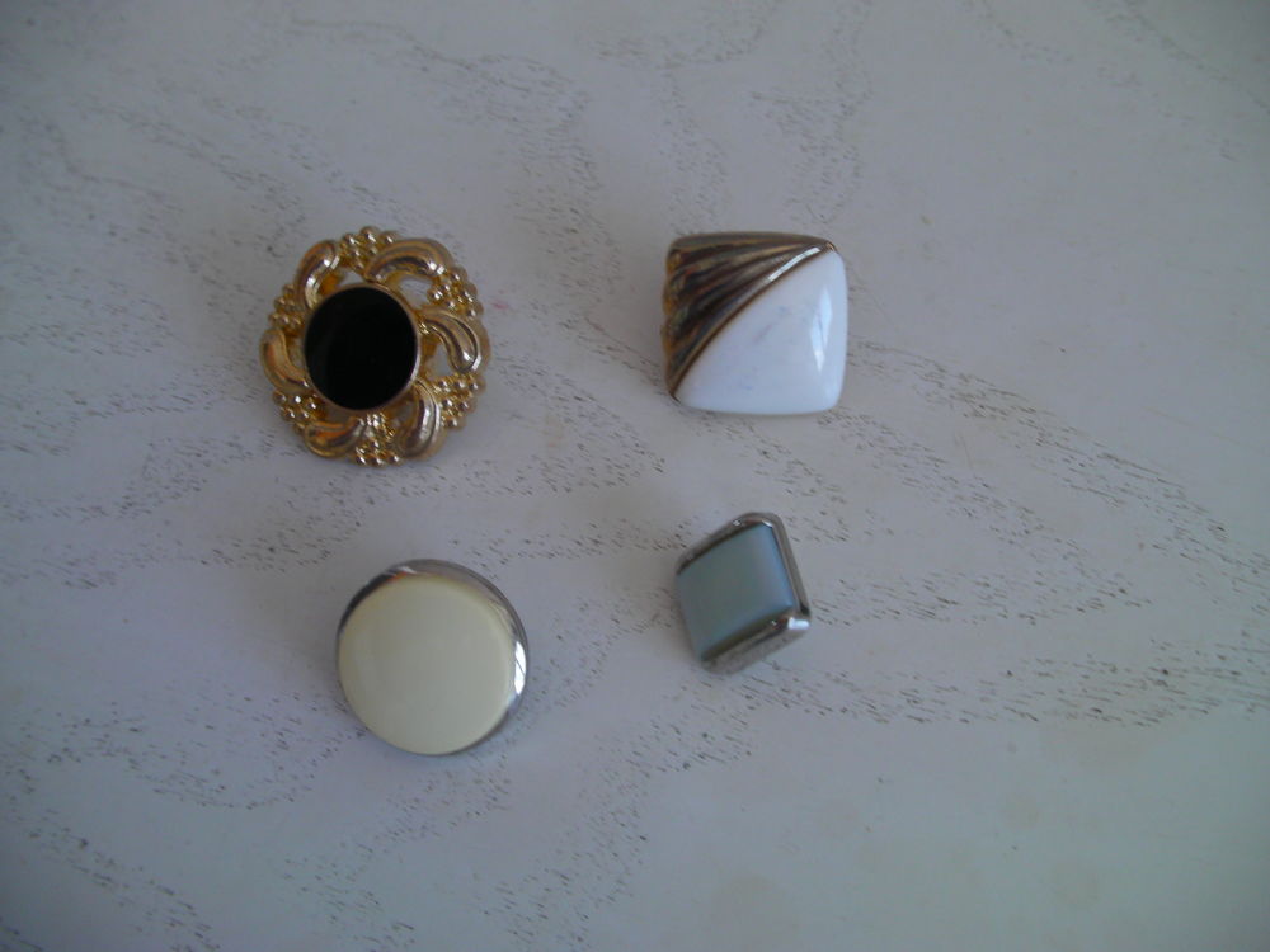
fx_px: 1394
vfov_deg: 37.7
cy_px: 476
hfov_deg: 49.0
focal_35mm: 38
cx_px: 635
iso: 59
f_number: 3.5
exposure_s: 1/30
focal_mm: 6.3
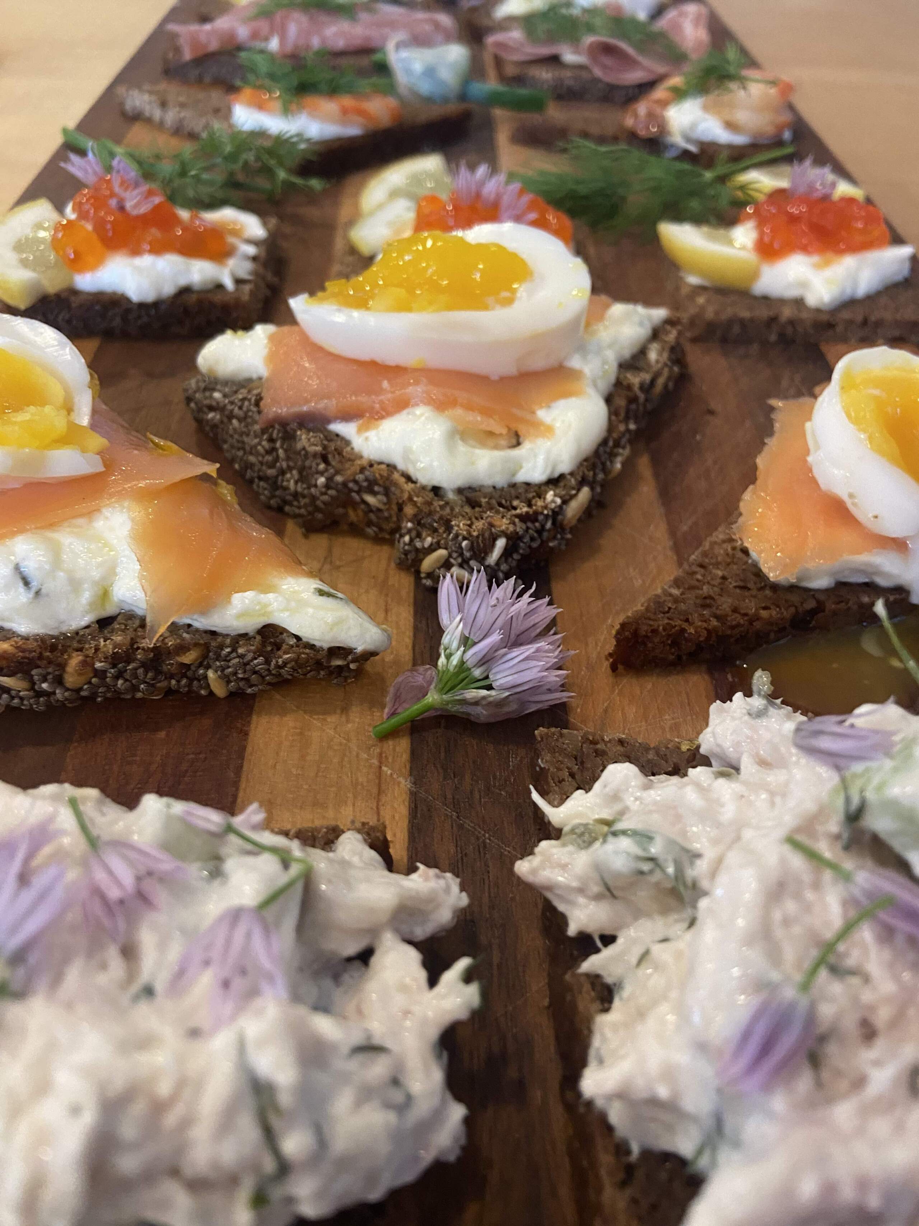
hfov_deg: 53.1
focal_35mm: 26
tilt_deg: -44.0
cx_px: 460
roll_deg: -3.1
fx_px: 920
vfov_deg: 67.3
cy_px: 613
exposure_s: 1/60
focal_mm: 4.25
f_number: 1.8
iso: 250
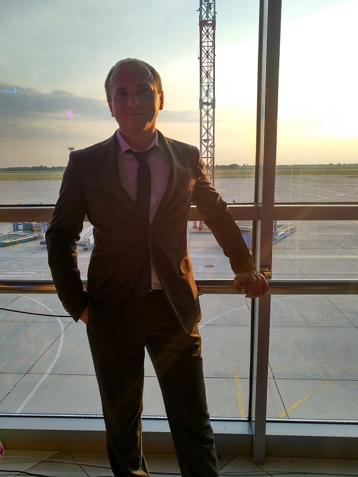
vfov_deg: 76.4
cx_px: 179
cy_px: 238
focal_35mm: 22
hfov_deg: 61.1
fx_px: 303
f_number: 2.2
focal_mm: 3.81
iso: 100
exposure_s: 1/330
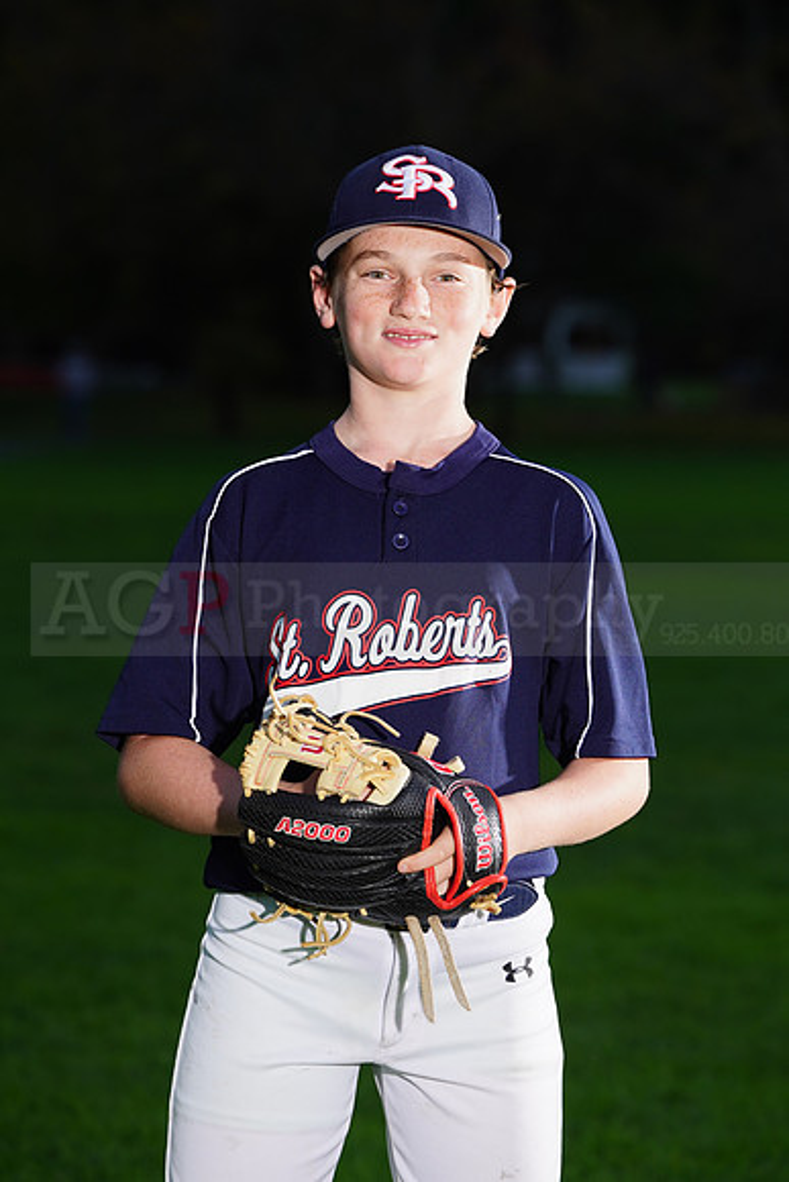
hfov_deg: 6.9
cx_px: 394
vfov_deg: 10.3
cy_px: 591
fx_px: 6571
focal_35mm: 200
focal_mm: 200
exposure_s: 1/160
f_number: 8
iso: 320
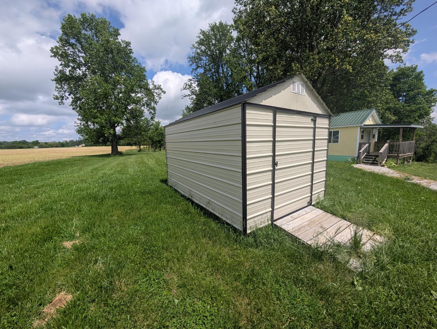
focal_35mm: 12
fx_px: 152
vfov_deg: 94.6
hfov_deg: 110.5
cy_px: 164
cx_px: 218
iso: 55
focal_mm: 2.02
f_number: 1.7
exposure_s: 1/4505
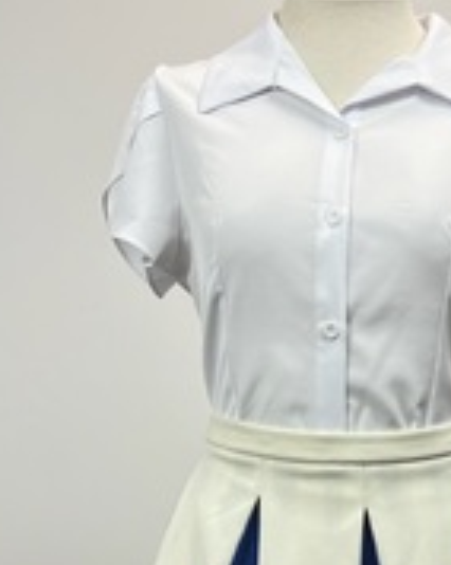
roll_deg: +0.6
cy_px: 530
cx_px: 353
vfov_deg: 31.2
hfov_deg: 26.2
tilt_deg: -1.2
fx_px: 953
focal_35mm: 57
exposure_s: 1/254
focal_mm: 5.1
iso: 50
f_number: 1.6
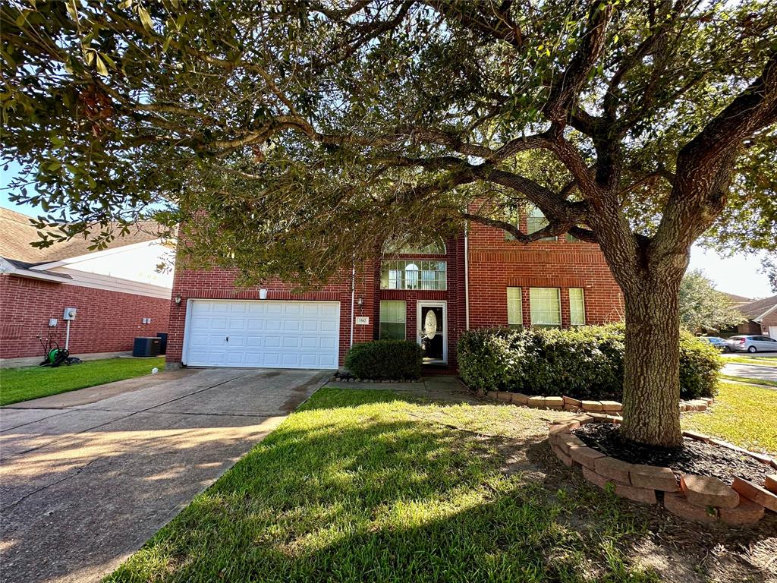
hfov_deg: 102.1
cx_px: 388
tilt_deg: +7.0
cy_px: 292
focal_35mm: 14
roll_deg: -0.4
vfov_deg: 85.7
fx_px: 314
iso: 40
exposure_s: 1/99
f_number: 2.2
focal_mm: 2.22
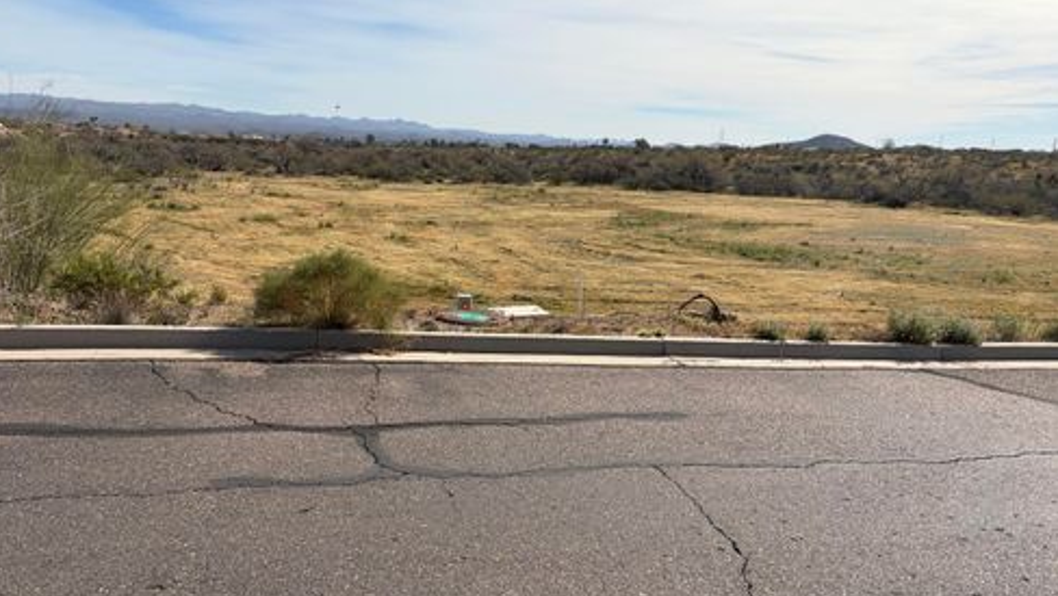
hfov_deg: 66.0
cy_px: 298
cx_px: 518
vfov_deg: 40.2
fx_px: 814
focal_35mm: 29
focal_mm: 5.96
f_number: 1.6
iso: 64
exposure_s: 1/6993
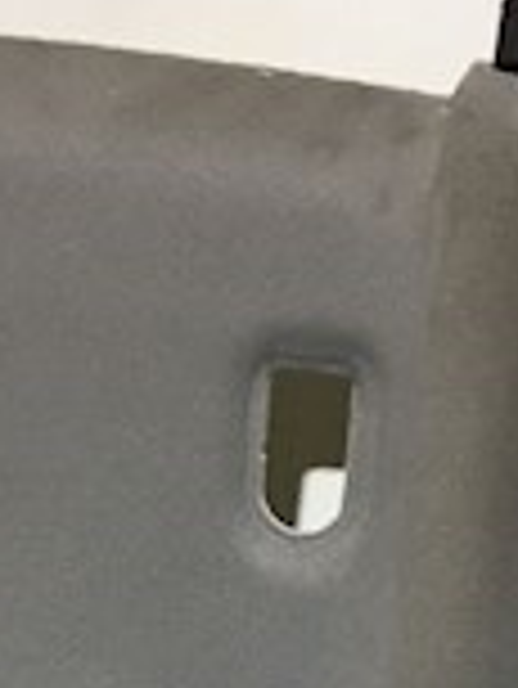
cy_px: 958
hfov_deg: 16.2
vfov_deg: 19.4
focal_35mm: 91
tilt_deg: -12.7
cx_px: 320
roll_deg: -1.3
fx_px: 1813
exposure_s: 1/33
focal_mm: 4.15
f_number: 2.2
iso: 40
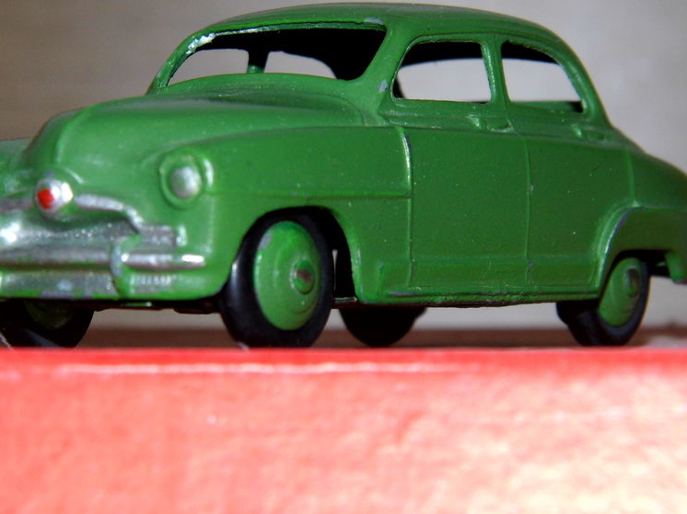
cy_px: 205
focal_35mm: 177
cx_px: 307
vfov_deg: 8.4
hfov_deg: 11.2
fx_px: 3512
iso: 100
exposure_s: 1/60
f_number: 4.7
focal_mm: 23.6
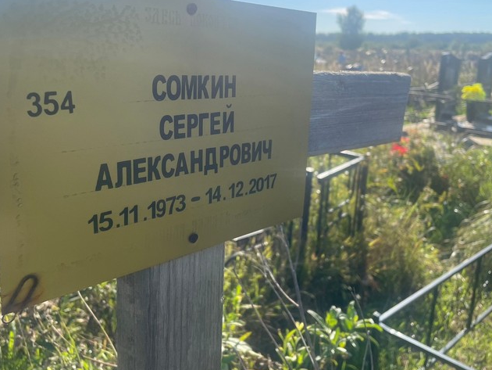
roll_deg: +0.1
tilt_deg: -17.3
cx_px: 248
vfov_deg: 42.8
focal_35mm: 33
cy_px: 156
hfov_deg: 55.3
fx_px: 469
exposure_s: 1/1575
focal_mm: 4.2
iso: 32
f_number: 1.6
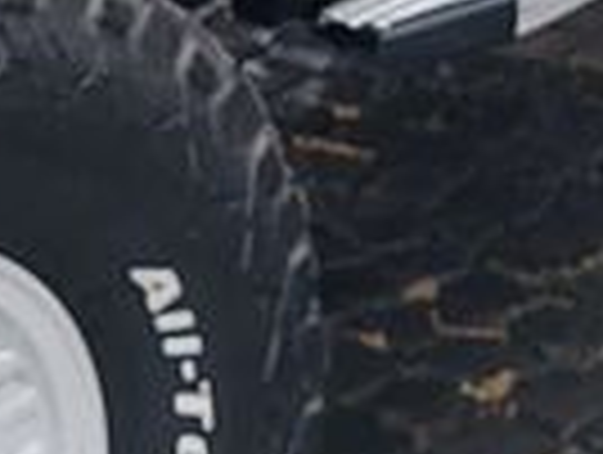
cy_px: -301
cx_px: 576
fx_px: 3455
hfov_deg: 9.9
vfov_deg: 7.4
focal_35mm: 198
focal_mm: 5.4
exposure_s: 1/100
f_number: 1.8
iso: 80
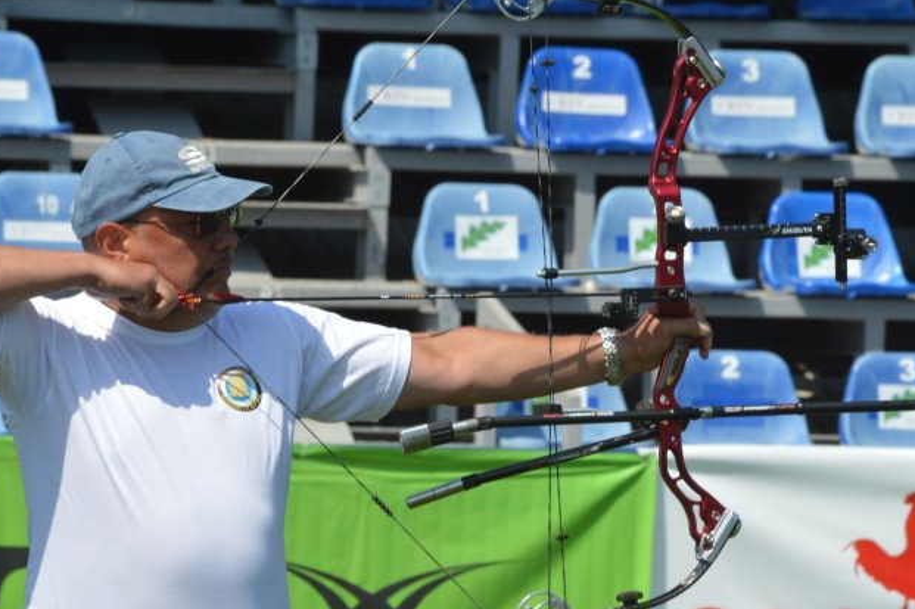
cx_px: 449
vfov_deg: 2.4
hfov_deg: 3.6
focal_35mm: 580
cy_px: 293
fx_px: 14730
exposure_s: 1/320
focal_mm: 300
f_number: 18
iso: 400
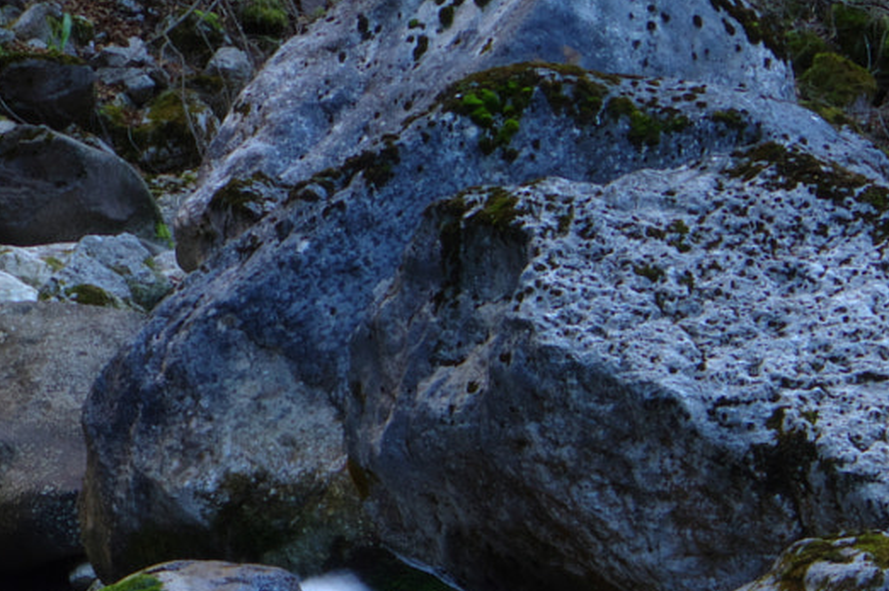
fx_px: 9868
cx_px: -36
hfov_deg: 5.1
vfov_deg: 3.4
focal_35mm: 400
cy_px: 1095
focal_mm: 68
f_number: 32
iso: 100
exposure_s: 2
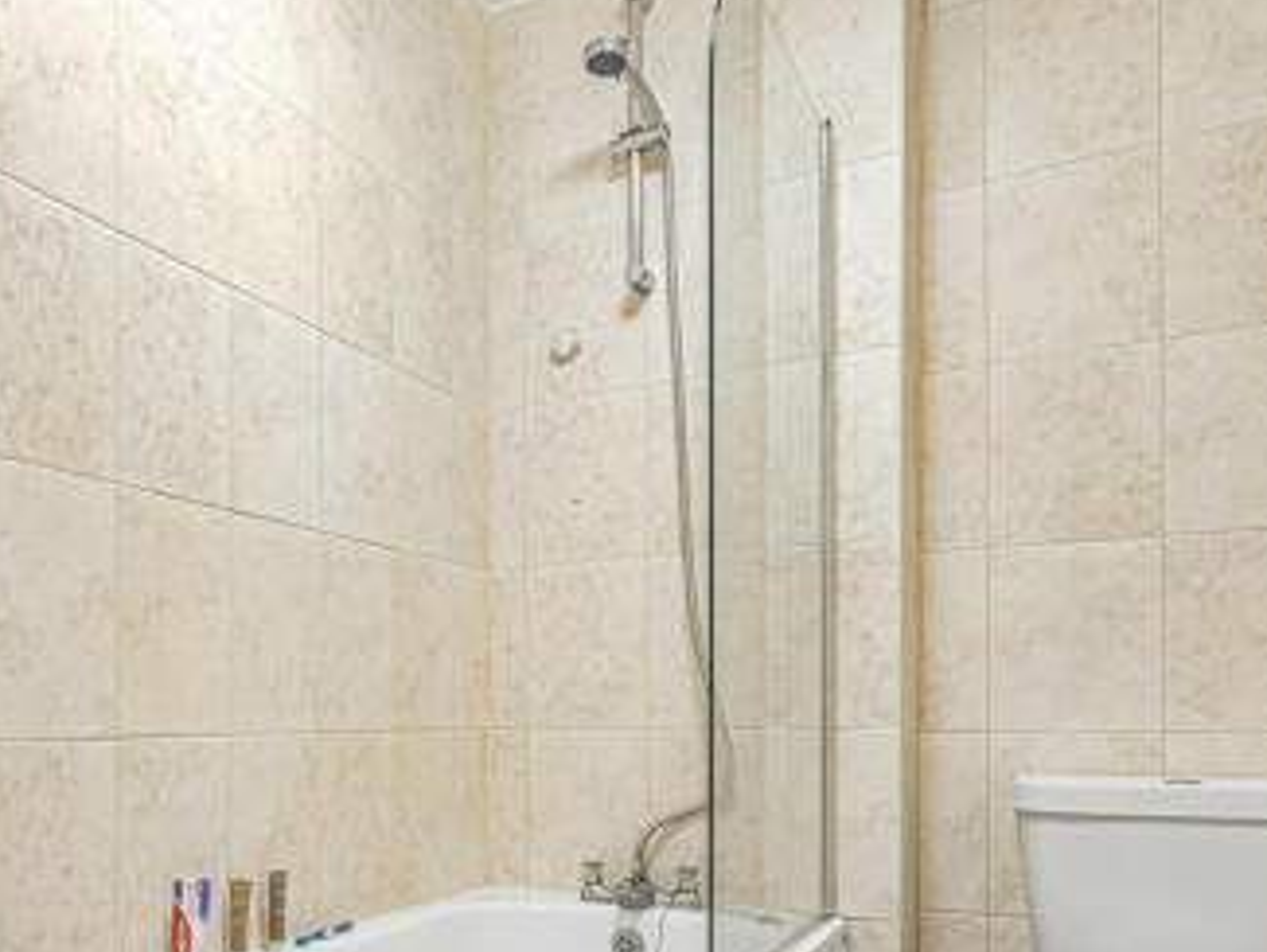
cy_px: 759
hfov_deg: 53.9
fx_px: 1135
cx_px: 232
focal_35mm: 31
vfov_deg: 43.4
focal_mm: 16
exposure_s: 1/1.67
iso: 640
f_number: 8
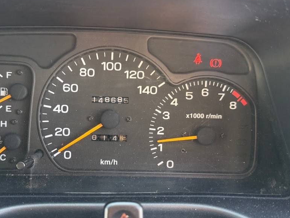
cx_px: 114
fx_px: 335
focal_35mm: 40
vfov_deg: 35.9
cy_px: 121
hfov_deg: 46.5
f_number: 1.78
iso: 200
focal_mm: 6.76
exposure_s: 1/82
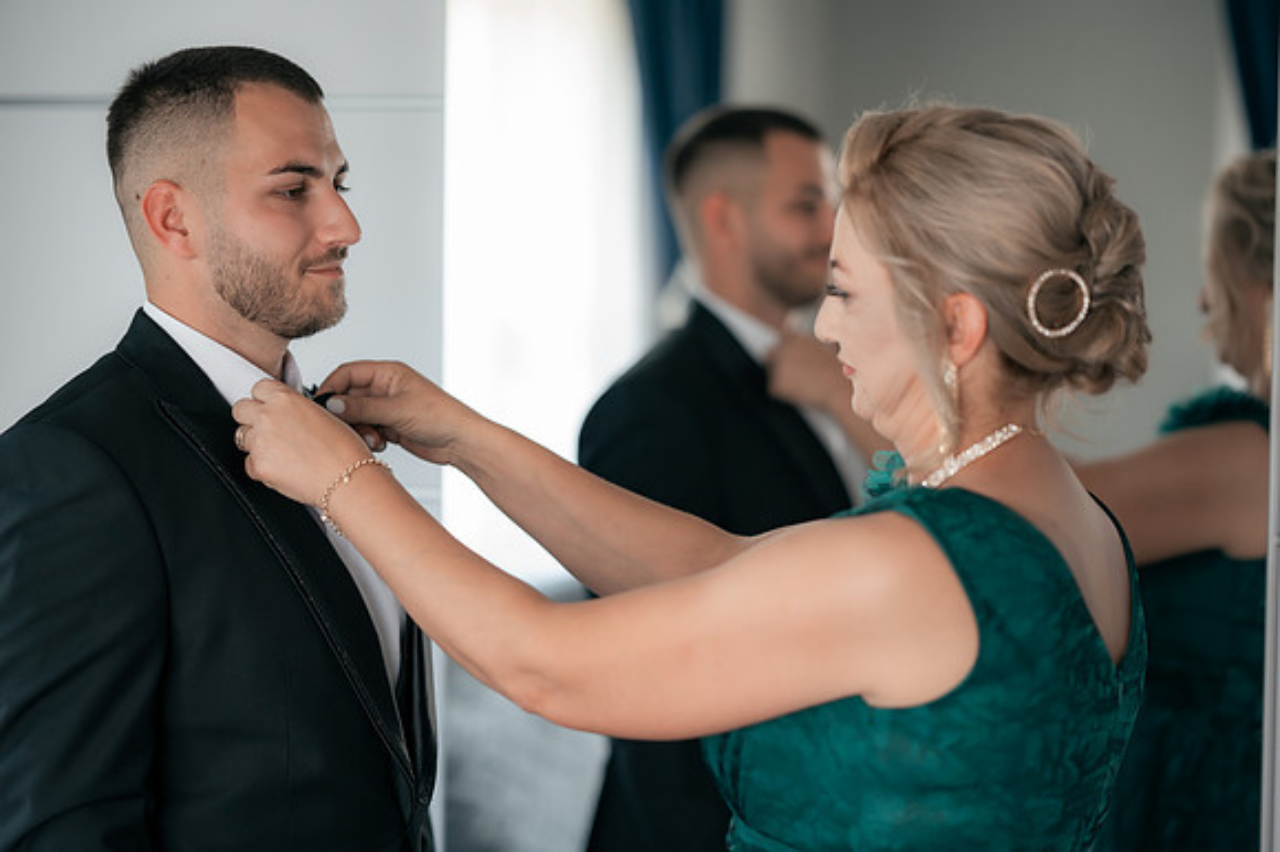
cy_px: 426
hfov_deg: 23.9
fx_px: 3020
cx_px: 640
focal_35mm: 85
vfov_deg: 16.1
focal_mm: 85
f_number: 2
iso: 800
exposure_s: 1/250
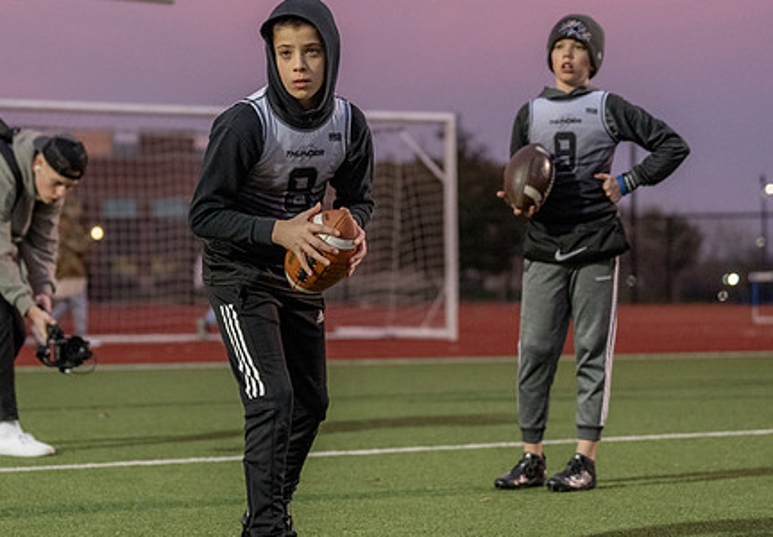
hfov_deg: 17.1
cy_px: 205
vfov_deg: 11.9
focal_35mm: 118
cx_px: 255
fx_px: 2566
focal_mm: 70
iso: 4000
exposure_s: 1/1000
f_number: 2.8
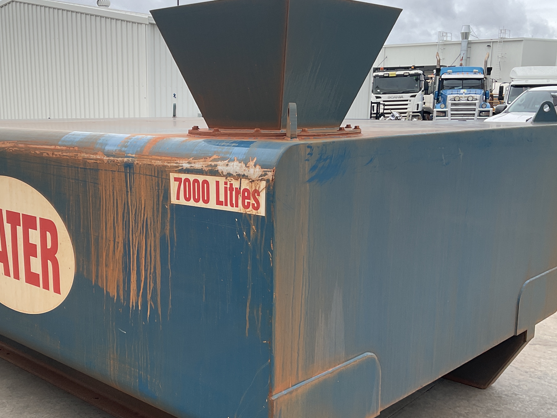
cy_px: 250
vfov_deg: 33.5
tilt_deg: -11.0
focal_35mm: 43
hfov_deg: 43.6
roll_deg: -0.8
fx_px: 692
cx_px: 219
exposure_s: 1/657
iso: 16
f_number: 1.8
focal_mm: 3
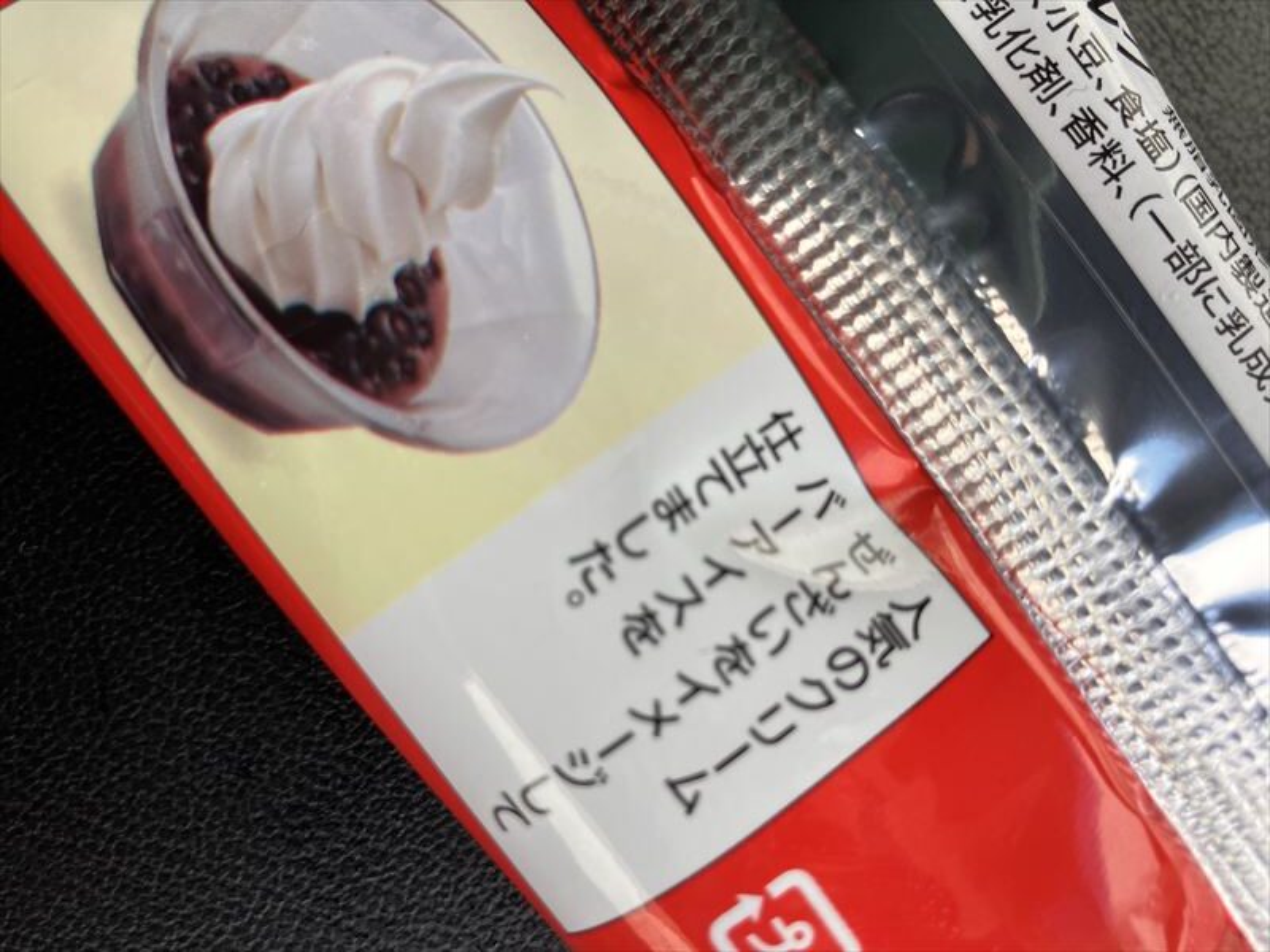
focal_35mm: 28
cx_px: 635
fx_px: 1027
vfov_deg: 49.7
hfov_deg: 63.4
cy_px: 476
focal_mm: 3.99
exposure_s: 1/121
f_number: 1.8
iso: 25
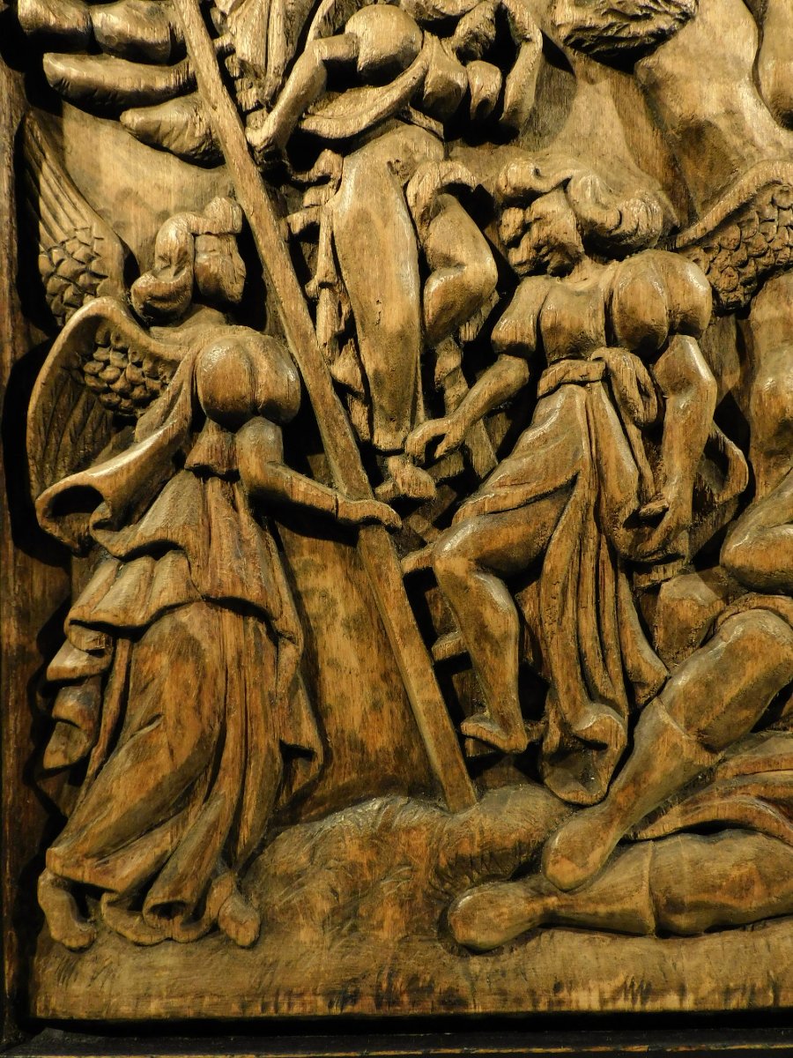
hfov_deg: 56.8
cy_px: 529
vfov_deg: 71.6
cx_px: 396
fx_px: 733
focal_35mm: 24
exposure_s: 1/30
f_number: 3.3
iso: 400
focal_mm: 4.3
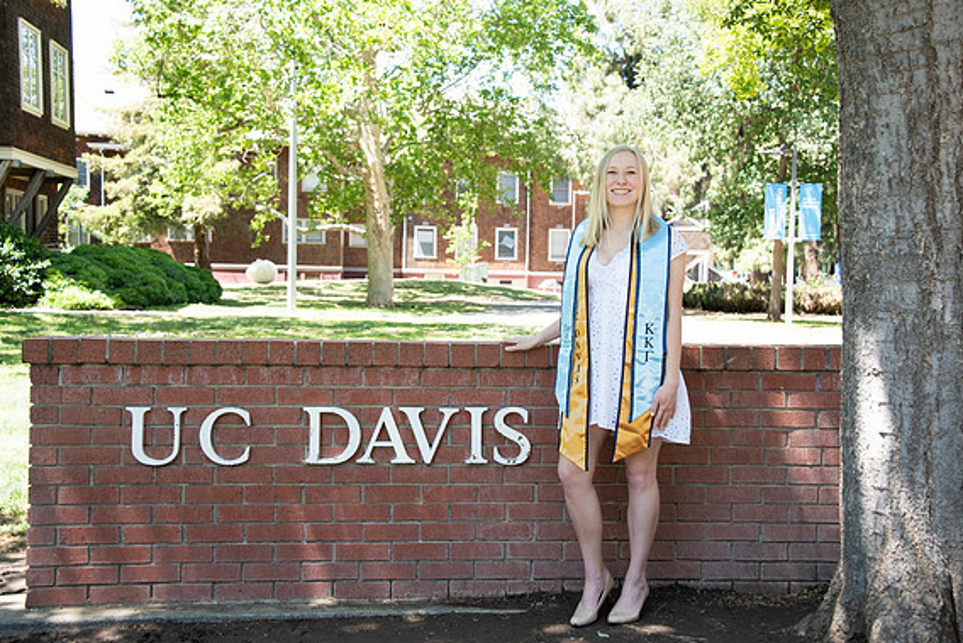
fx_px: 1311
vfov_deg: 27.5
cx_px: 487
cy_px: 325
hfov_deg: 40.3
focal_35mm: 49
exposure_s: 1/400
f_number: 5.6
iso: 640
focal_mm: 48
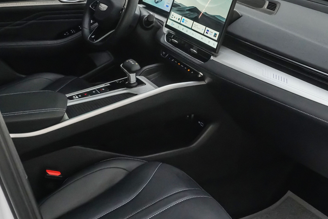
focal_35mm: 51
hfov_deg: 38.8
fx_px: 465
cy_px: 68
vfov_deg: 26.3
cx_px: 180
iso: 6400
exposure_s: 1/125
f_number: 6.3
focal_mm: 20
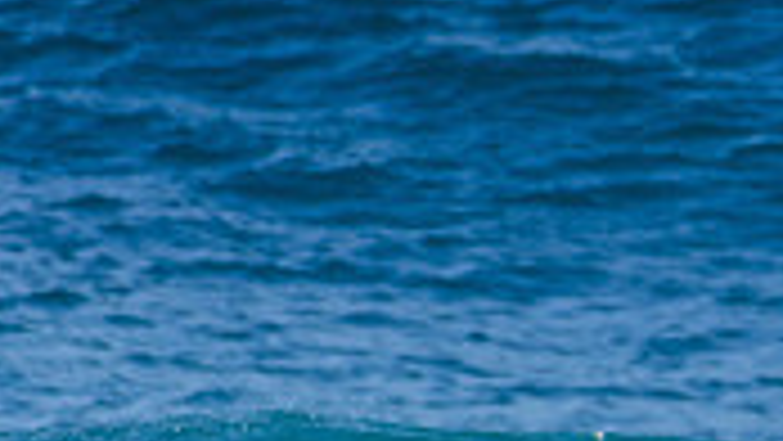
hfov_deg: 0.8
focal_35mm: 2616
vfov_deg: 0.5
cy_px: 727
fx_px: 54330
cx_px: 976
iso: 280
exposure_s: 1/2000
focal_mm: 500
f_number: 5.6
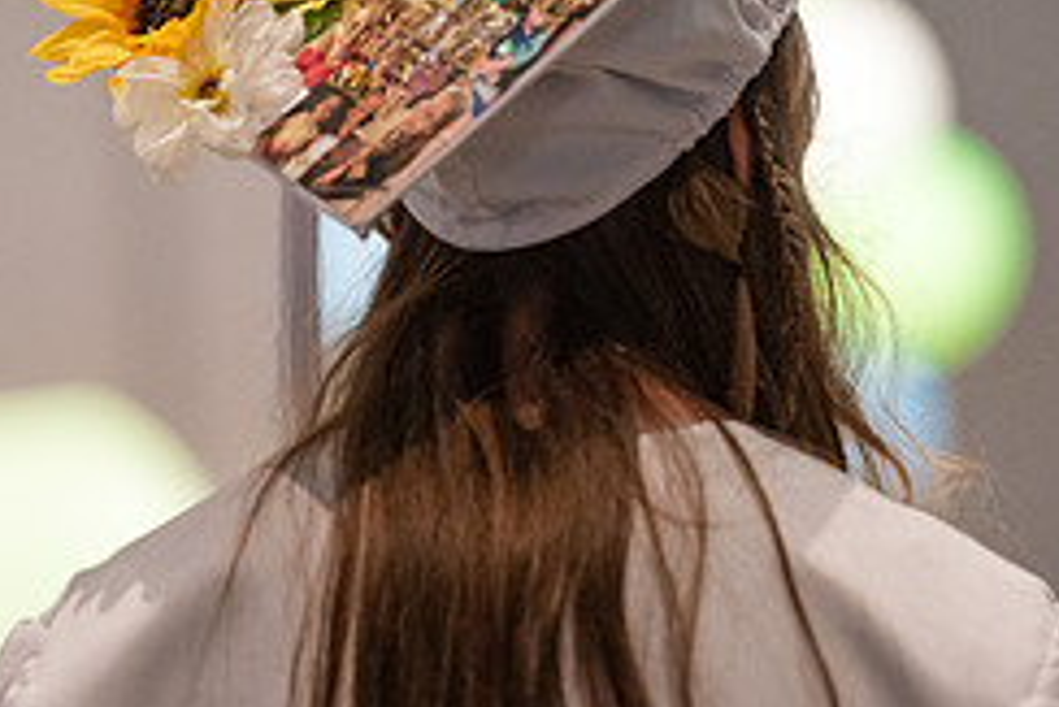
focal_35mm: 475
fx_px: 13981
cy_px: 24
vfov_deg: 2.9
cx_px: 456
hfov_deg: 4.3
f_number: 2.8
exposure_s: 1/250
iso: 800
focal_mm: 200
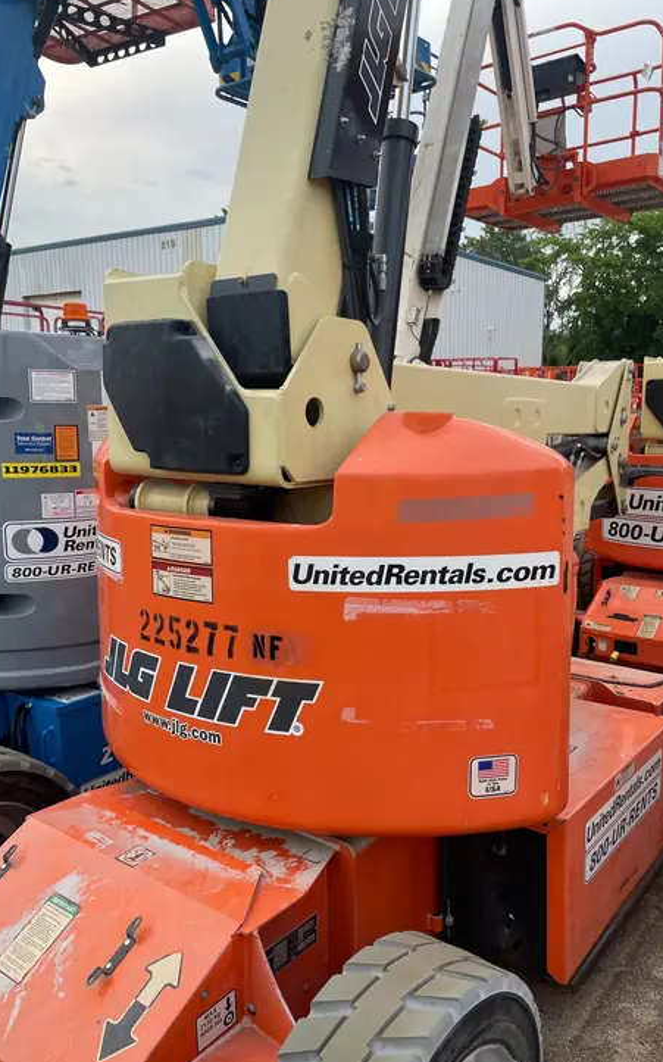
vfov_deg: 66.5
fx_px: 810
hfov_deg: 44.3
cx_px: 390
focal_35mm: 28
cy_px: 529
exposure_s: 1/293
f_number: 1.6
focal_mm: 4.2
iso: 32
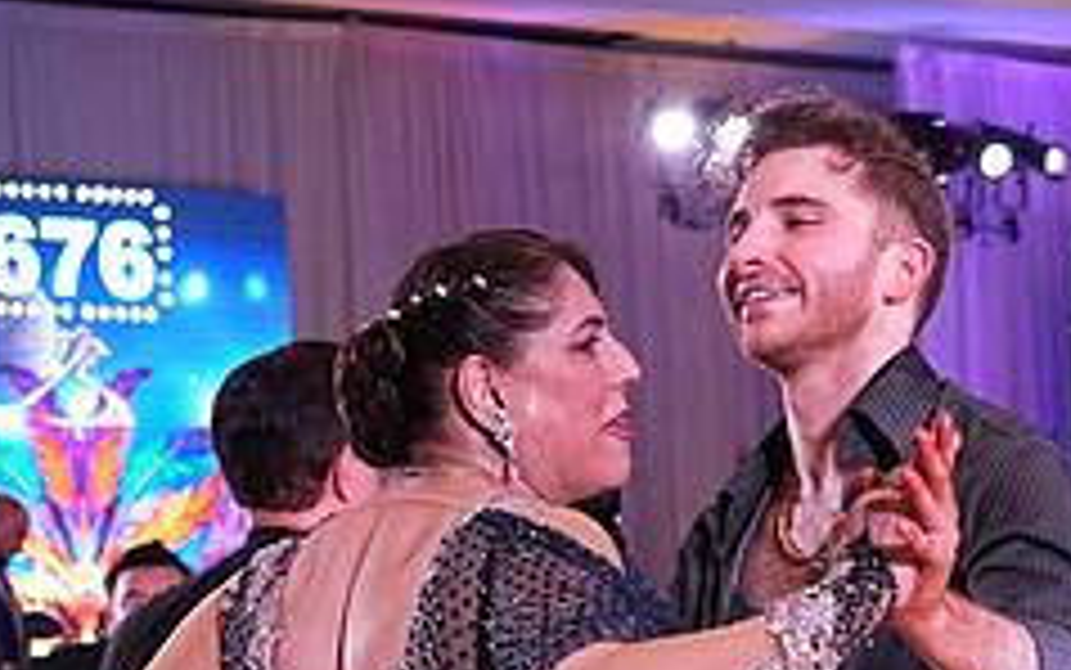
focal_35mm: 164
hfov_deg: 12.8
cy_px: 1169
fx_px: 4789
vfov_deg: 7.8
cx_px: 592
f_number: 5
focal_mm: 44
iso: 3200
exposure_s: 1/400
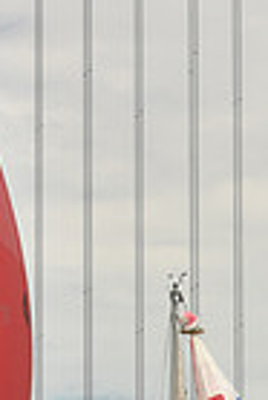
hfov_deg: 4.4
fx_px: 3475
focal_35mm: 312
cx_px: 160
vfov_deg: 6.4
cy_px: 731
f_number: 11
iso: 320
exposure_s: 1/1000
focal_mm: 75
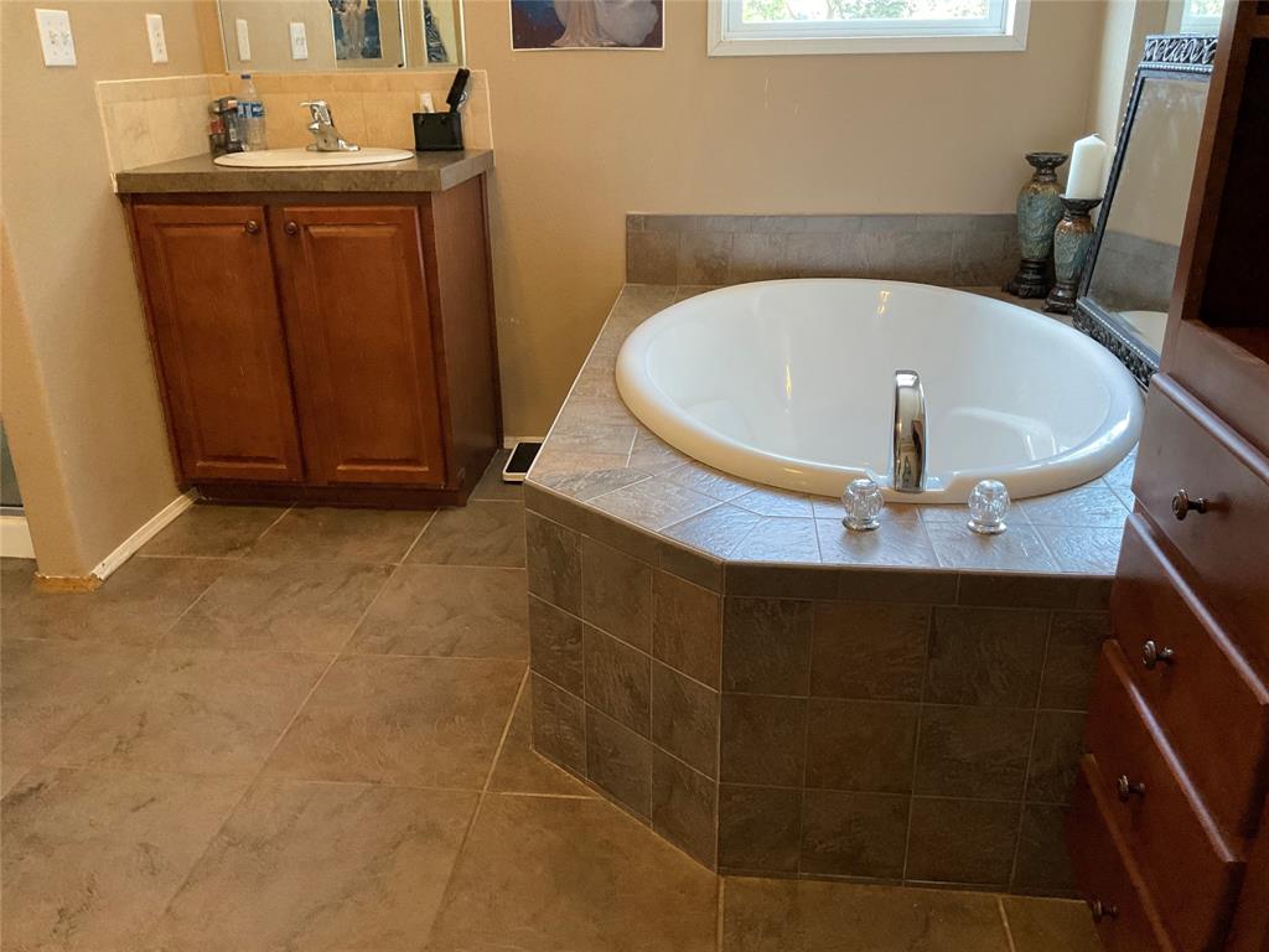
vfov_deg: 48.2
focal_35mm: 29
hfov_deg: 61.7
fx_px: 1063
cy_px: 476
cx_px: 634
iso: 250
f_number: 1.8
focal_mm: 3
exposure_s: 1/60
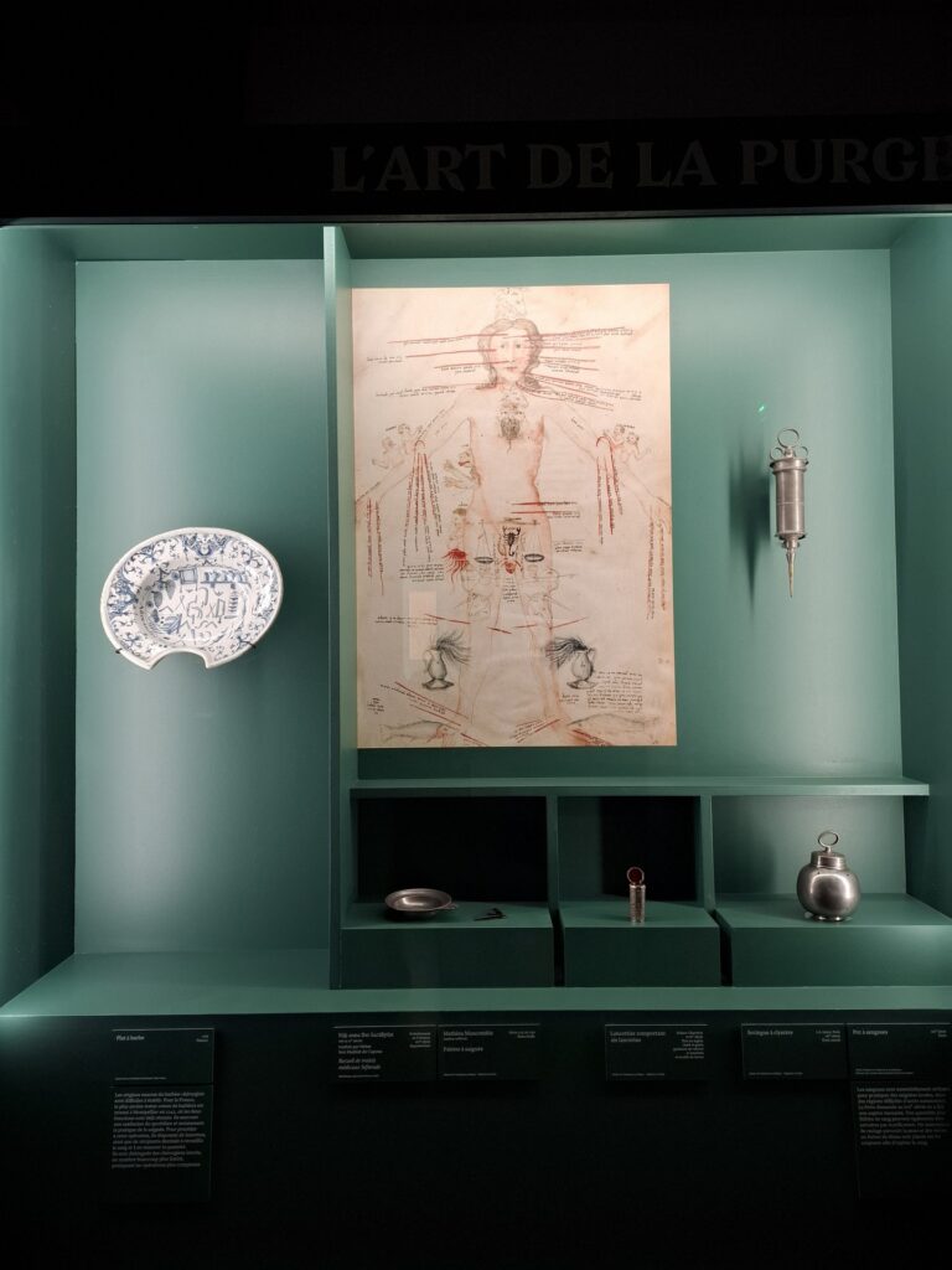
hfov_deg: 58.9
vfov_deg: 73.9
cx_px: 476
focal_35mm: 23
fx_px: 843
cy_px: 635
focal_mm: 5.54
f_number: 1.8
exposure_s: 1/50
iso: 160
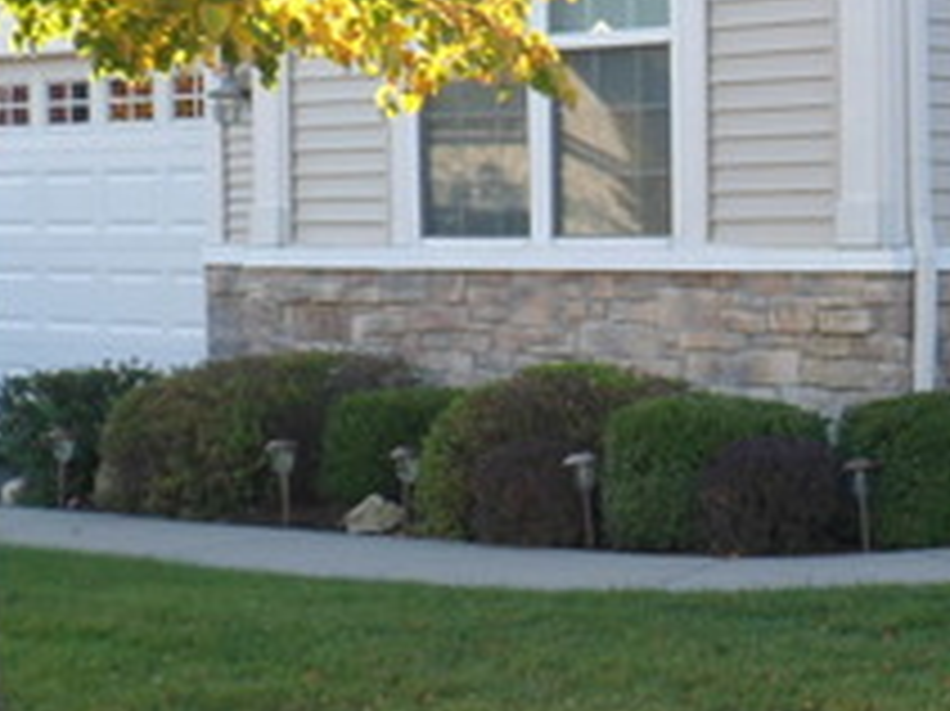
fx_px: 2825
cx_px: 1099
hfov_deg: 18.2
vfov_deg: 14.3
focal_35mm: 103
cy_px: 261
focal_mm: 5.7
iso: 80
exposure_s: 1/125
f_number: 3.7
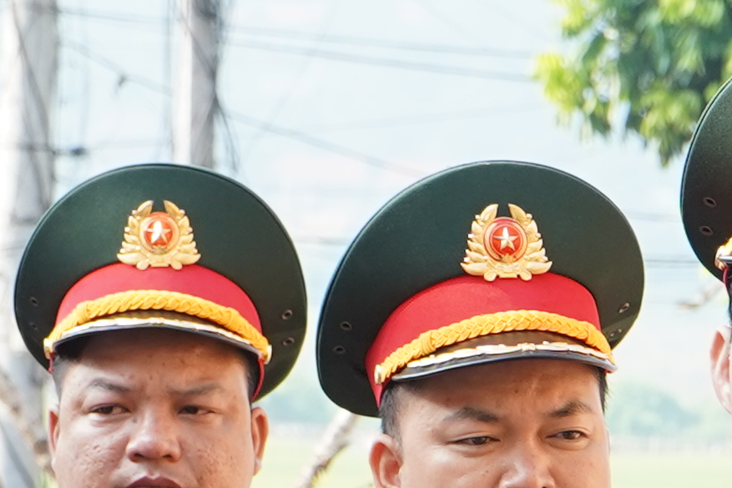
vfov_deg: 4.0
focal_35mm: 341
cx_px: 676
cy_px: 761
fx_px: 6934
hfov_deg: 6.0
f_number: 6.3
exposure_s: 1/160
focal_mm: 51
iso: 250
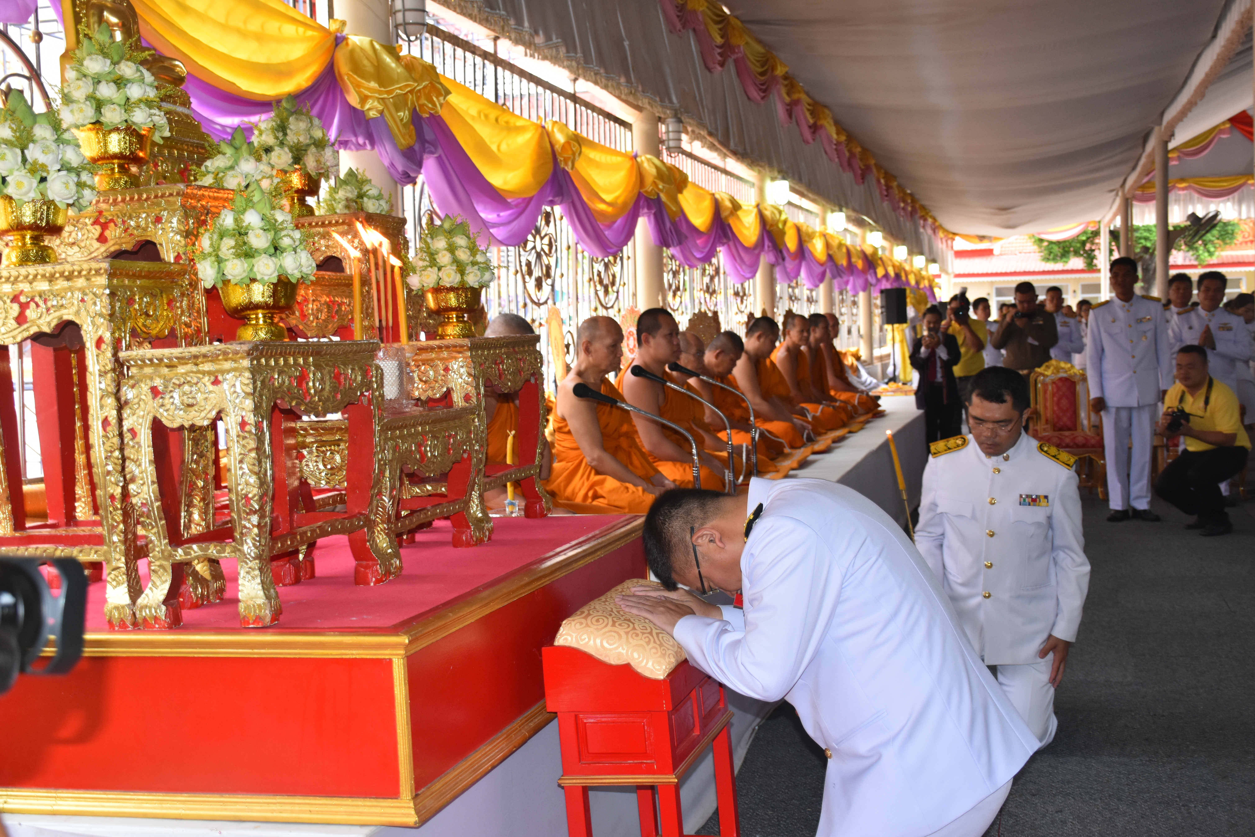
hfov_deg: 47.9
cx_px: 628
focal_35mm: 40
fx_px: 1412
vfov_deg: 33.0
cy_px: 418
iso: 800
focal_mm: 27
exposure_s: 1/100
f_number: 5
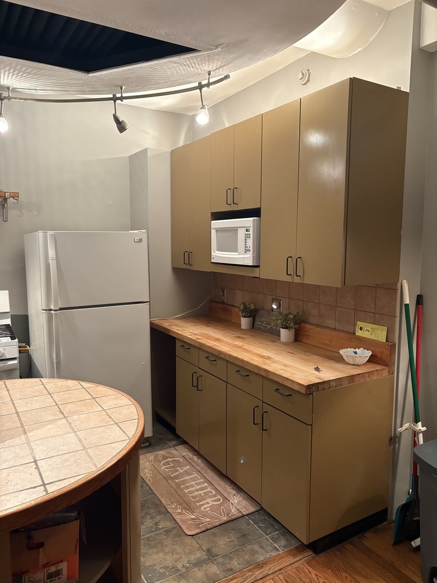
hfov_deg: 53.1
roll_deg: -0.5
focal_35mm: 26
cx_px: 218
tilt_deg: -4.0
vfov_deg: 67.3
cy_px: 292
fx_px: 438
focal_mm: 5.96
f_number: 1.6
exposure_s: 1/60
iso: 320
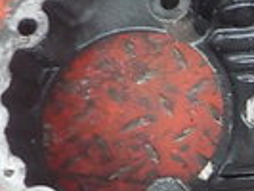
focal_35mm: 144
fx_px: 1058
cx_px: 518
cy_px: 99
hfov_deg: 12.1
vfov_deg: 10.3
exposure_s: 1/30
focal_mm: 4.1
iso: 320
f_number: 3.3
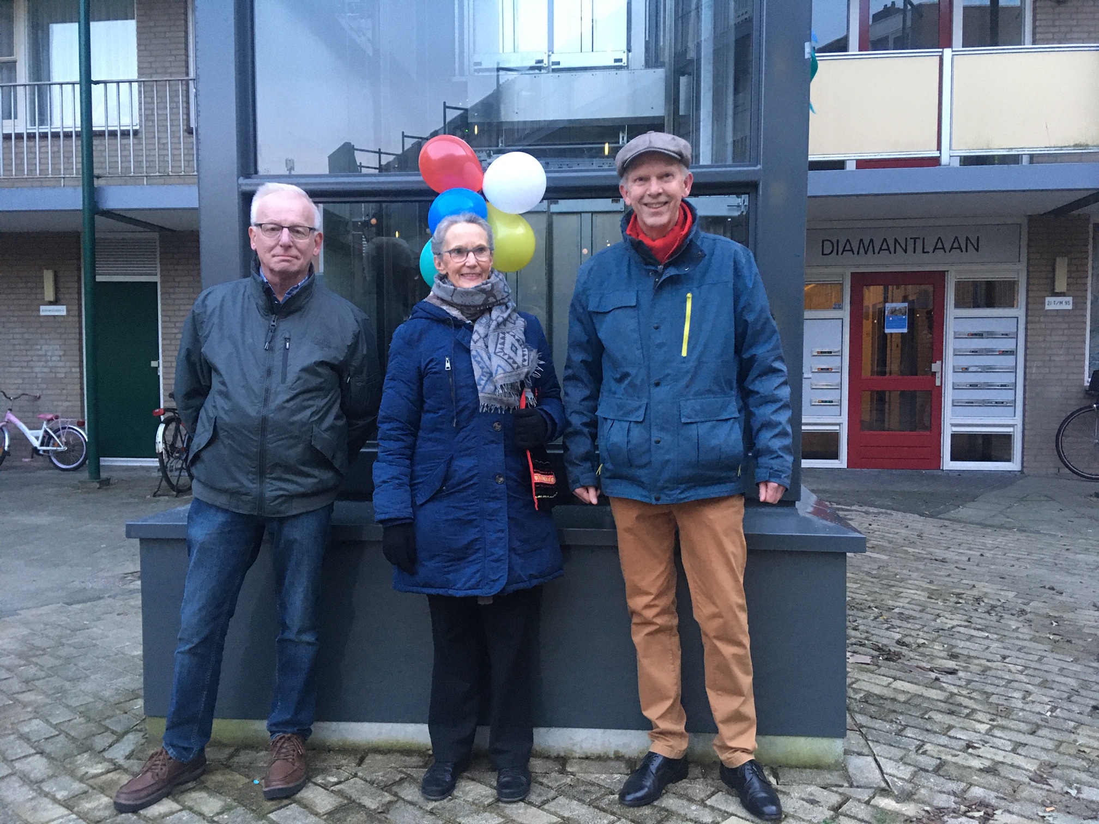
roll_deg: +1.0
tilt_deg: -4.0
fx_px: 921
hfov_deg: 61.7
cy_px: 412
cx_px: 550
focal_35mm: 29
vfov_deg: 48.2
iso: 250
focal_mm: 4.15
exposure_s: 1/17
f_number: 2.2
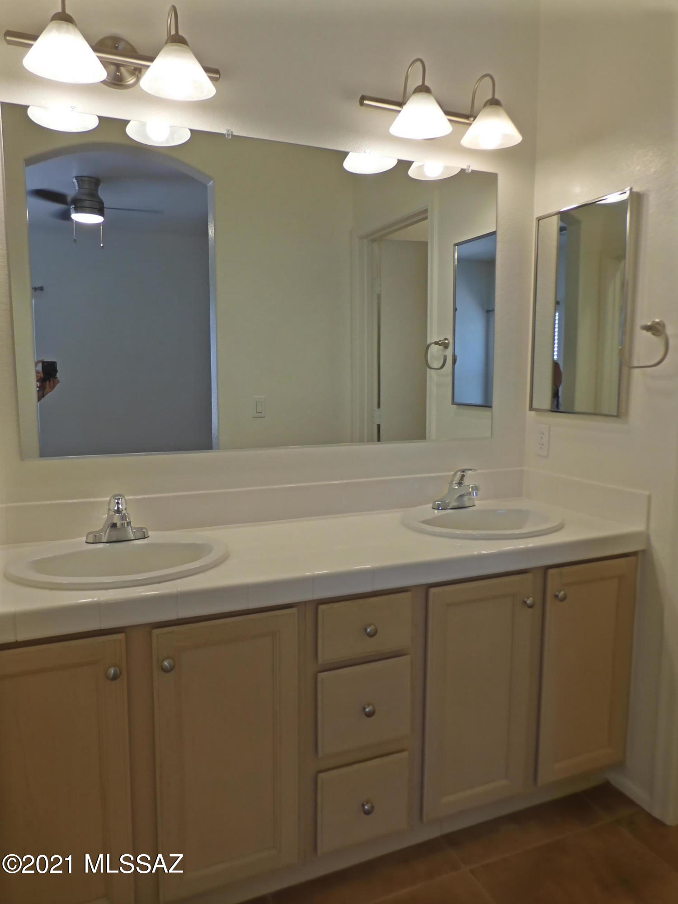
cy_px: 452
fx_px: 627
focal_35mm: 24
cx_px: 339
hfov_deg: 56.8
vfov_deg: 71.6
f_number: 3.4
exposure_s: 1/40
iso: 100
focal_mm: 4.3
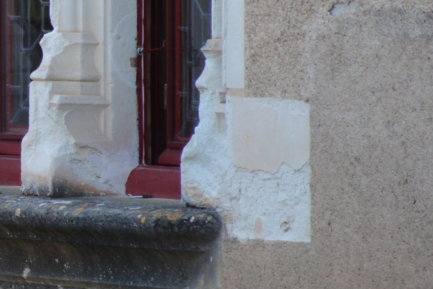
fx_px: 9428
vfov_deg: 1.8
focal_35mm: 784
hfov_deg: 2.6
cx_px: -346
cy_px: -45
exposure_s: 1/250
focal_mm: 140
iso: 560
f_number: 5.6
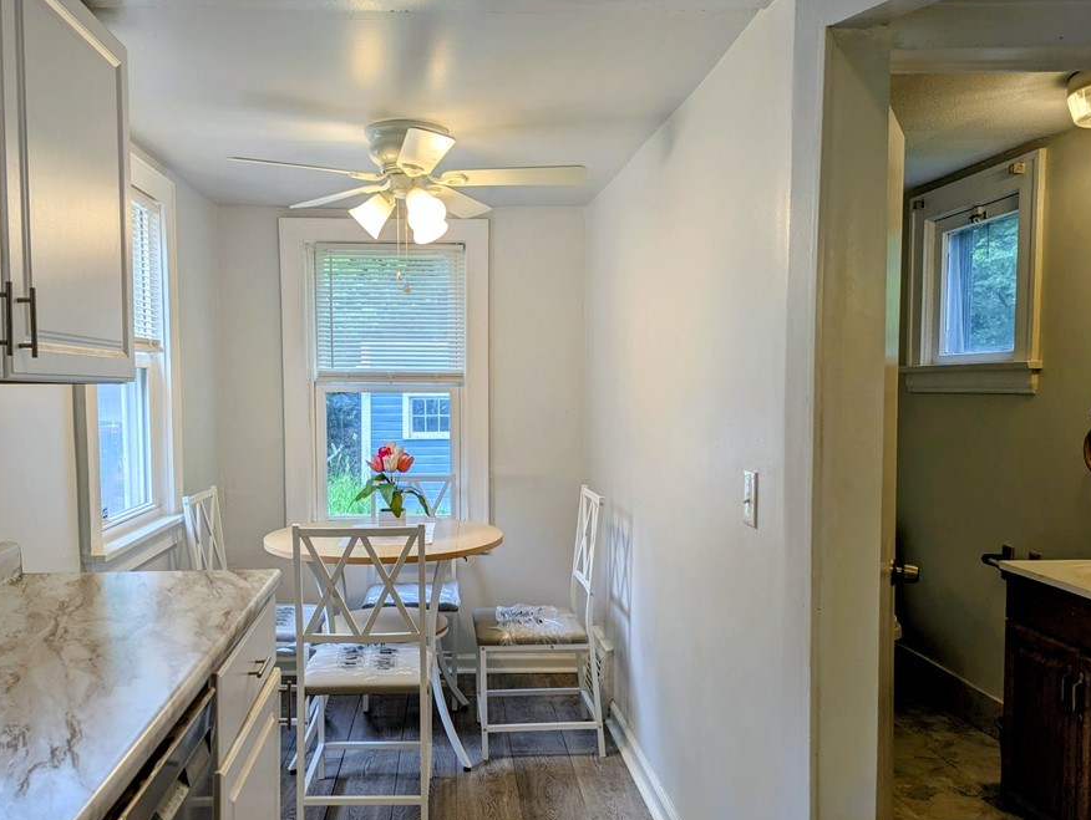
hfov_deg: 63.1
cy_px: 449
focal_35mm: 28
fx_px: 883
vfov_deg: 49.8
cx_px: 465
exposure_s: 1/156
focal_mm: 6.81
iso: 47
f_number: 1.85
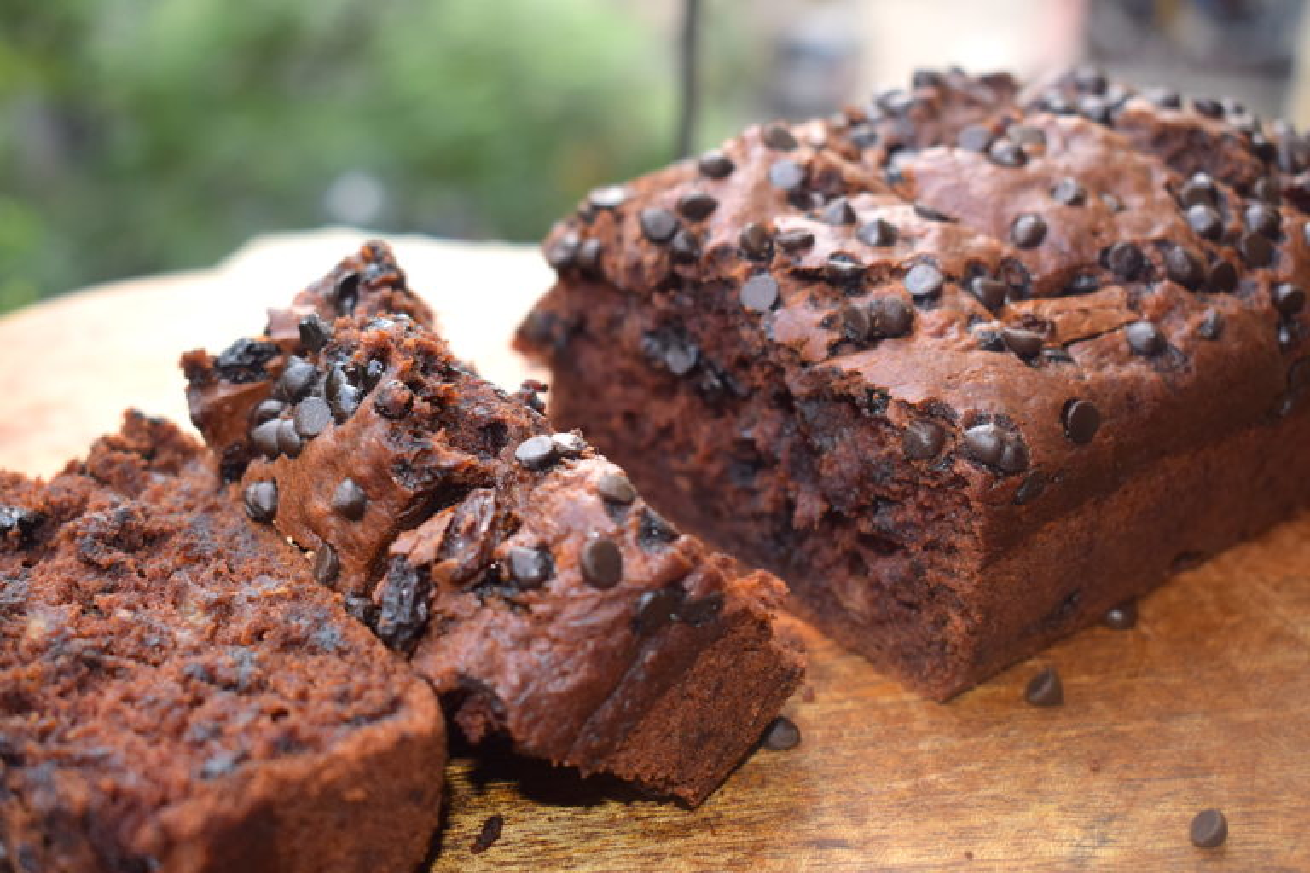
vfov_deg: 26.5
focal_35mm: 51
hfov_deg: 38.9
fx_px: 1856
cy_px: 436
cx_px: 655
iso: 360
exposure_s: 1/125
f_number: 5.6
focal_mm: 34
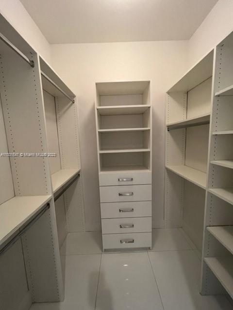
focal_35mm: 13
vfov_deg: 106.2
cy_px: 155
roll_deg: +2.2
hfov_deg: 89.9
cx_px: 116
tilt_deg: -6.3
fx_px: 117
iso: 200
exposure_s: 1/60
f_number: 1.8
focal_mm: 1.57
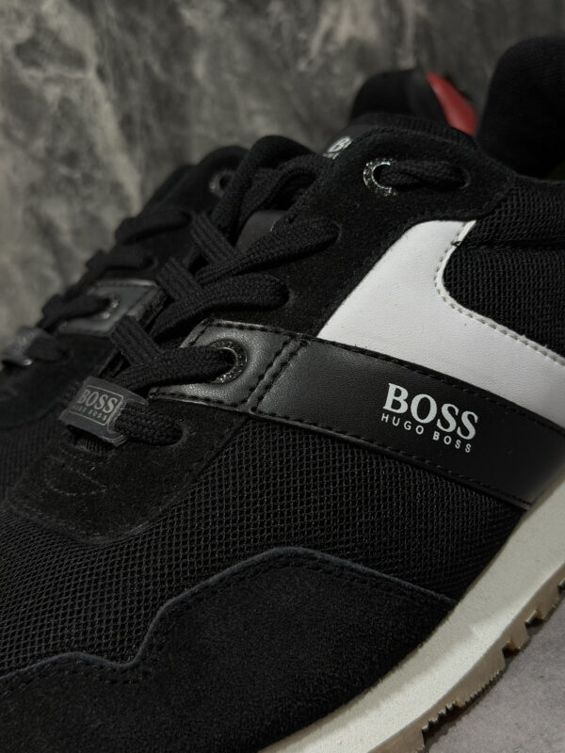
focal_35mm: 48
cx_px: 282
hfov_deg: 30.3
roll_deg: +21.3
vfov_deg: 39.7
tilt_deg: -17.1
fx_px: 1045
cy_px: 376
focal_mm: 6.76
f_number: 1.78
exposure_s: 1/40
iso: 320
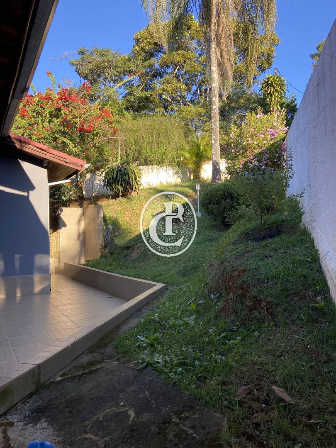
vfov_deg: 67.3
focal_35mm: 26
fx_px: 336
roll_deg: +2.9
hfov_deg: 53.1
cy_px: 224
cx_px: 168
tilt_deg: +2.9
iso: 32
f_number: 1.8
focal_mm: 4.25
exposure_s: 1/359
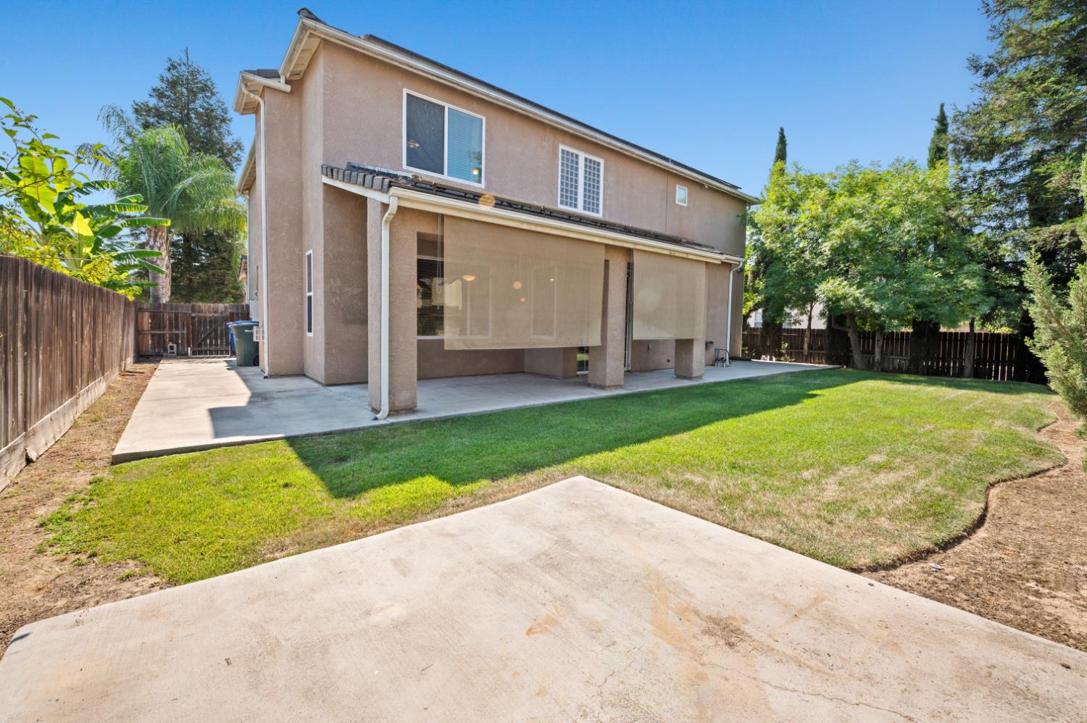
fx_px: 422
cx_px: 544
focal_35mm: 14
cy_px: 362
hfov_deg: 104.3
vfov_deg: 81.1
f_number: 9
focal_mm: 14
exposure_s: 1/80
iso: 250
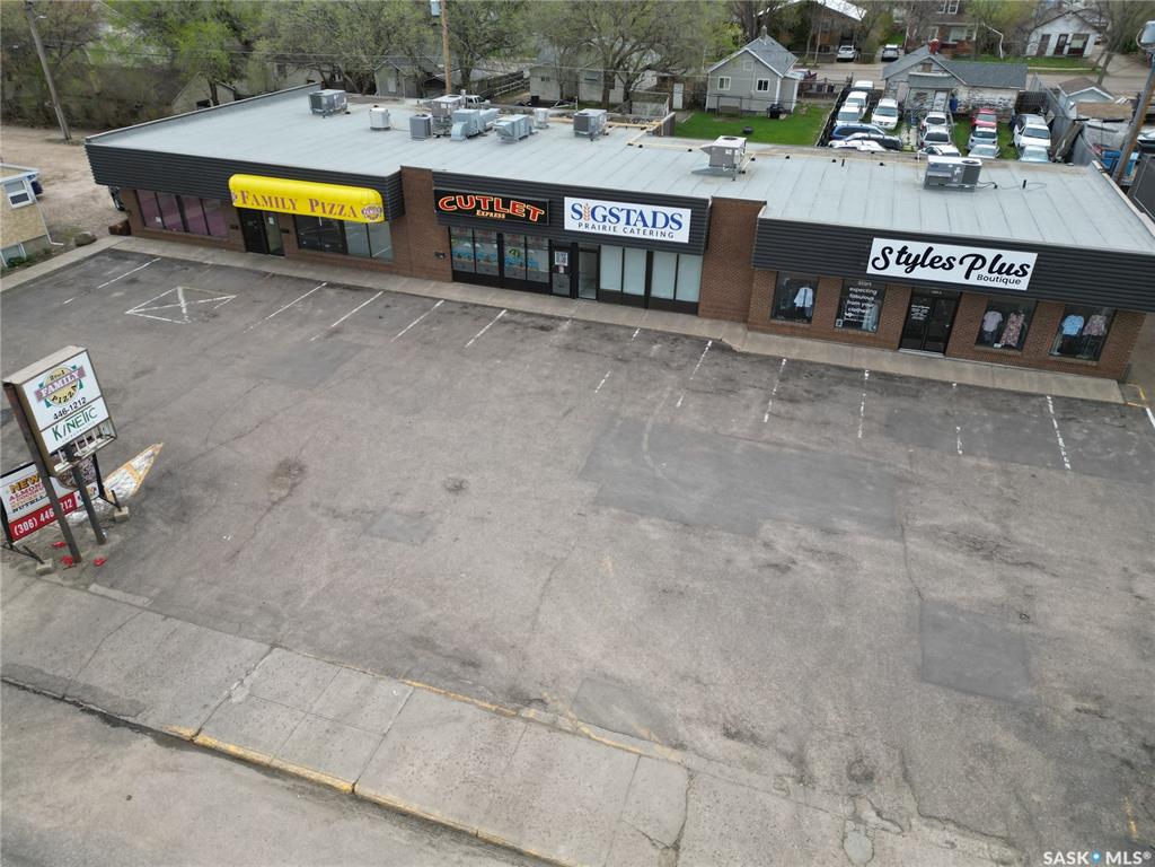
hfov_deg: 71.6
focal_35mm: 24
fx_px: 801
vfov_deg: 56.8
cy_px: 434
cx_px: 578
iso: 100
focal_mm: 6.72
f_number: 1.7
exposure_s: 1/640
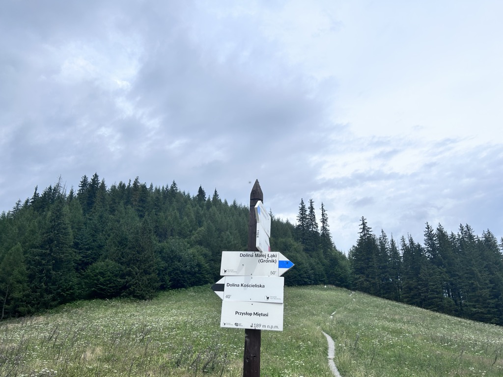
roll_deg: +1.6
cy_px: 188
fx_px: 378
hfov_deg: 67.3
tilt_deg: +20.8
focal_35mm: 26
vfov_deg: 53.1
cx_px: 252
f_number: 1.5
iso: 50
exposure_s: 1/10309
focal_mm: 5.7
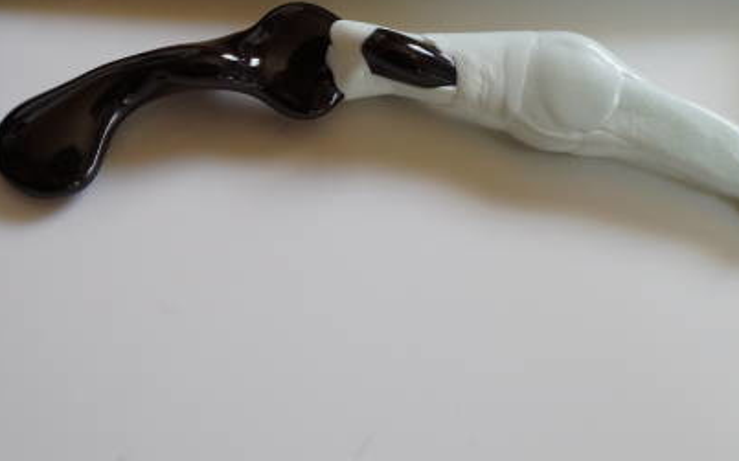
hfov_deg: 28.2
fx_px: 1470
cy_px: 87
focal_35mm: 73
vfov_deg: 17.7
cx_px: 347
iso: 1600
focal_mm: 30
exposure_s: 1/125
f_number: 5.6
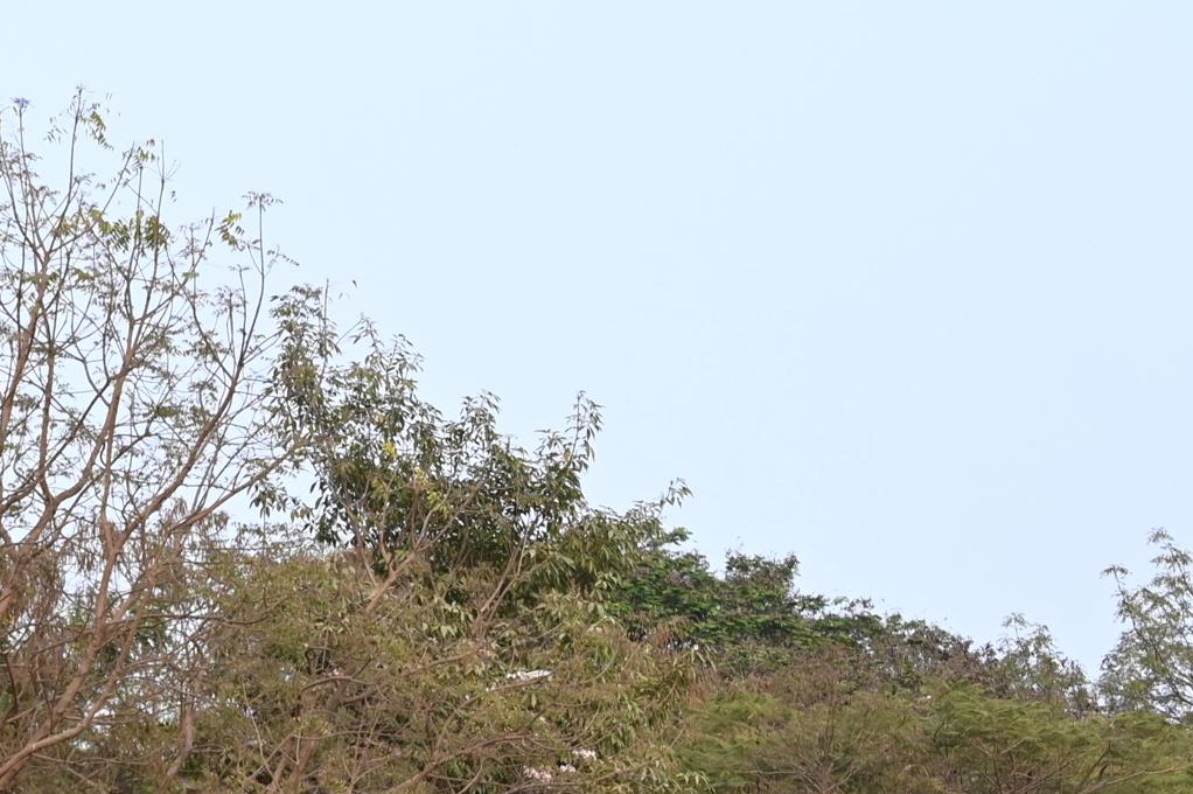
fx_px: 4106
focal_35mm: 124
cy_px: 764
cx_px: -47
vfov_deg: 11.0
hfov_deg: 16.1
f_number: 5
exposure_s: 1/320
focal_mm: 33
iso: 250
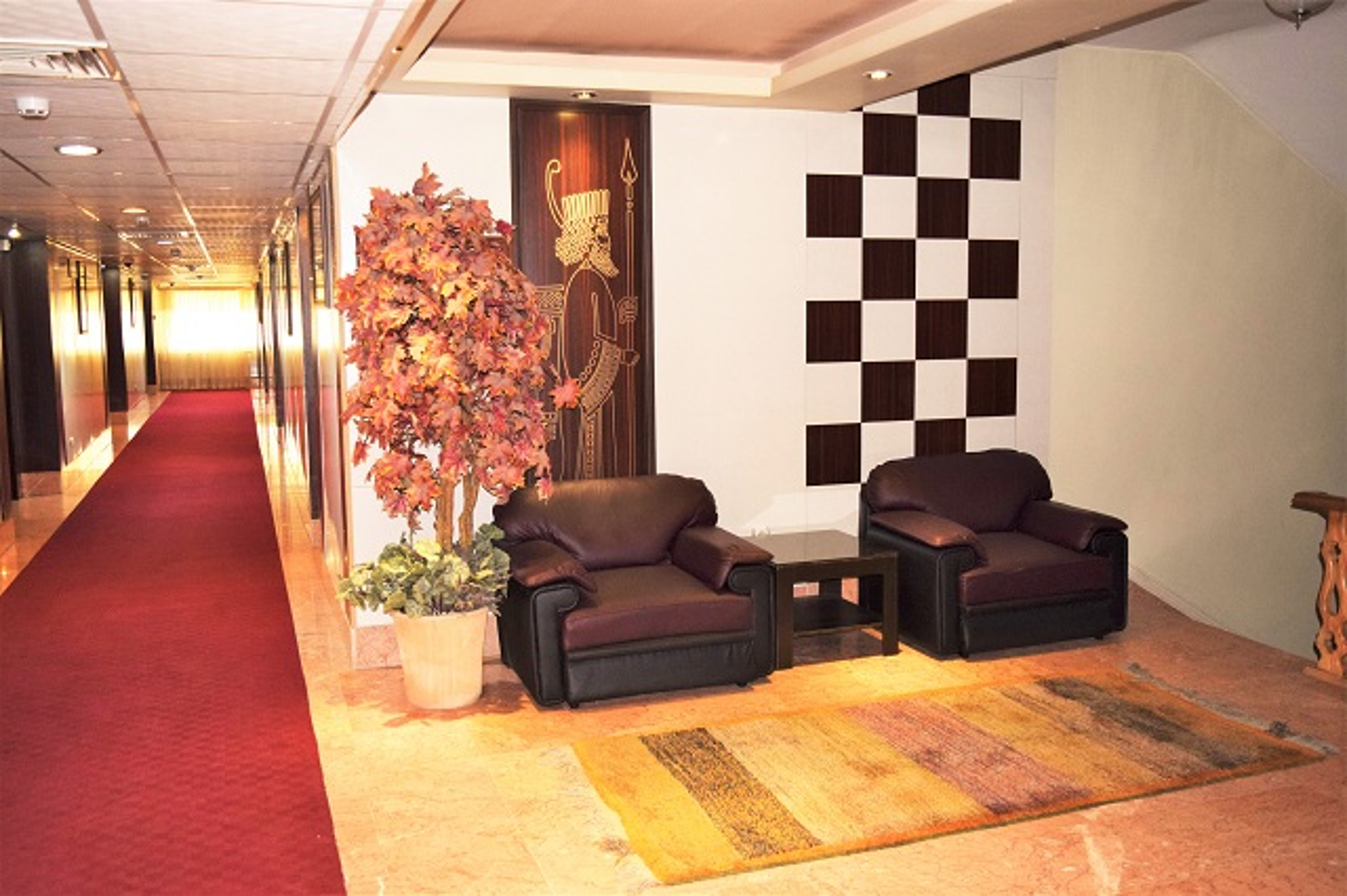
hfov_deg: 57.2
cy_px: 448
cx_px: 674
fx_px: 1234
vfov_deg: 39.9
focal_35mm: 33
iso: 1000
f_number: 3.8
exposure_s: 1/60
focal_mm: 22
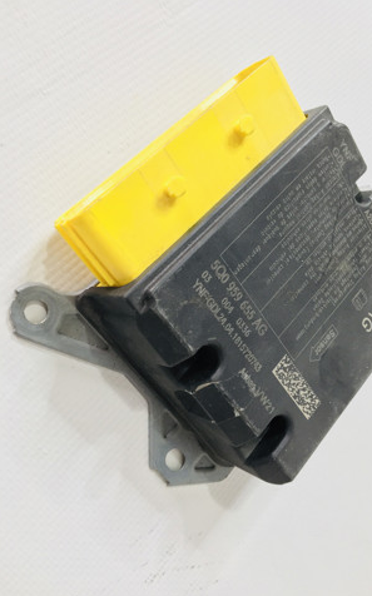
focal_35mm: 31
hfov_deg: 40.4
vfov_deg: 61.3
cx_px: 223
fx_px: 503
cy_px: 299
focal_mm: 4.15
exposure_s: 1/33
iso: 64
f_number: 2.2
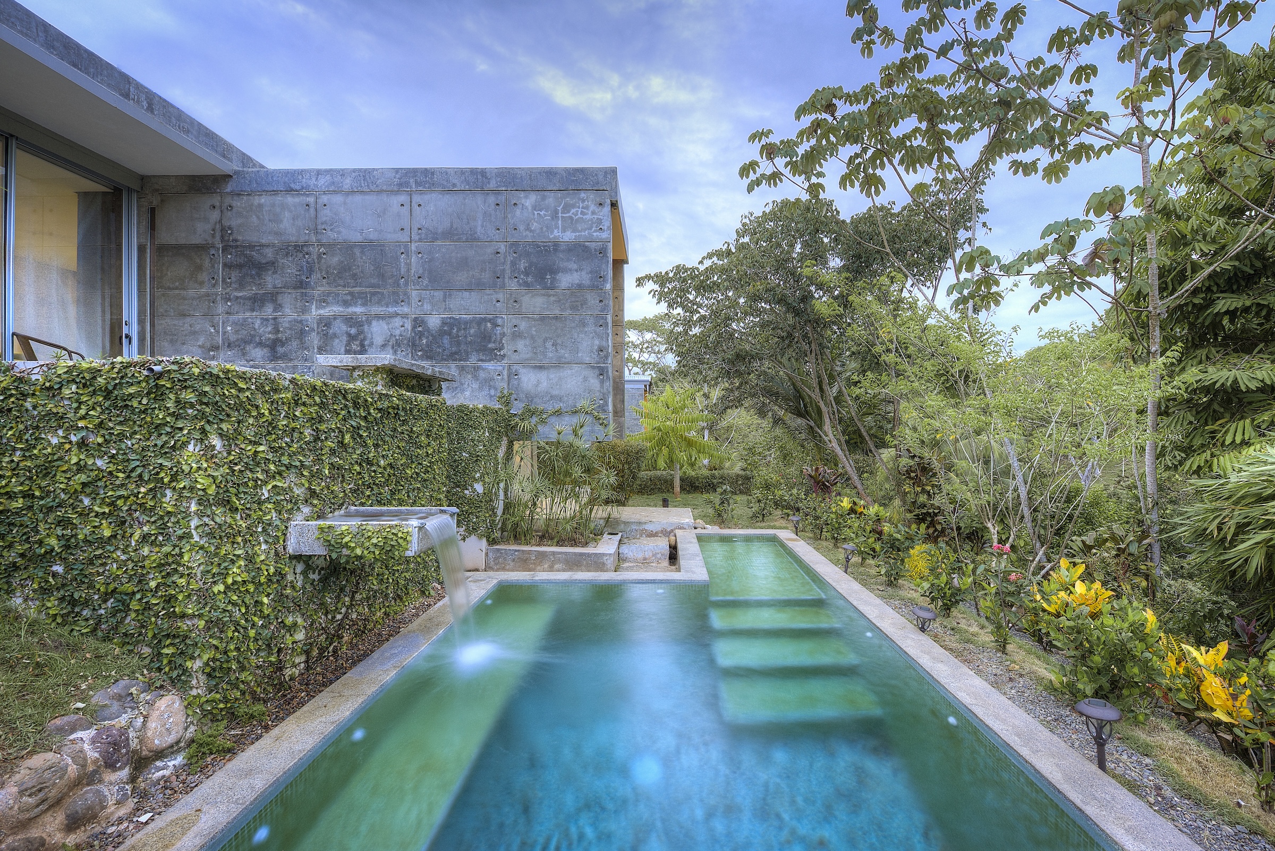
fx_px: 496
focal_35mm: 14
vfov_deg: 81.3
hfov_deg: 104.2
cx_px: 638
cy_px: 426
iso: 250
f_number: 9
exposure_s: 1/1.25
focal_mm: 14
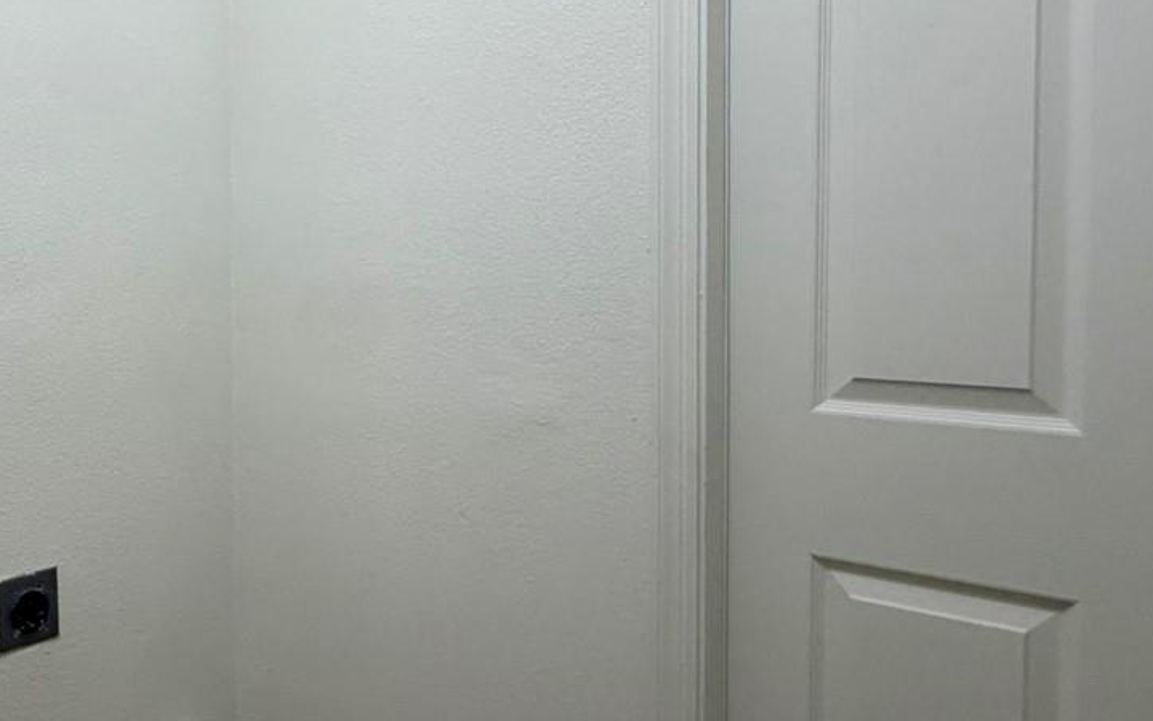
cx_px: 178
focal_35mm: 33
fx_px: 1037
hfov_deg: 53.0
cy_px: 300
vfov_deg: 38.2
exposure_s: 1/120
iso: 250
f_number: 2.2
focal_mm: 2.22
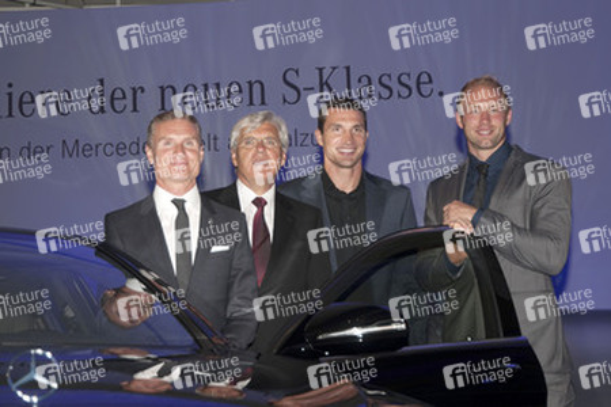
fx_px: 1069
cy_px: 204
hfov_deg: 31.9
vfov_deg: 21.6
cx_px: 306
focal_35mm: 63
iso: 200
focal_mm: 42
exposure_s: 1/80
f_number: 5.6
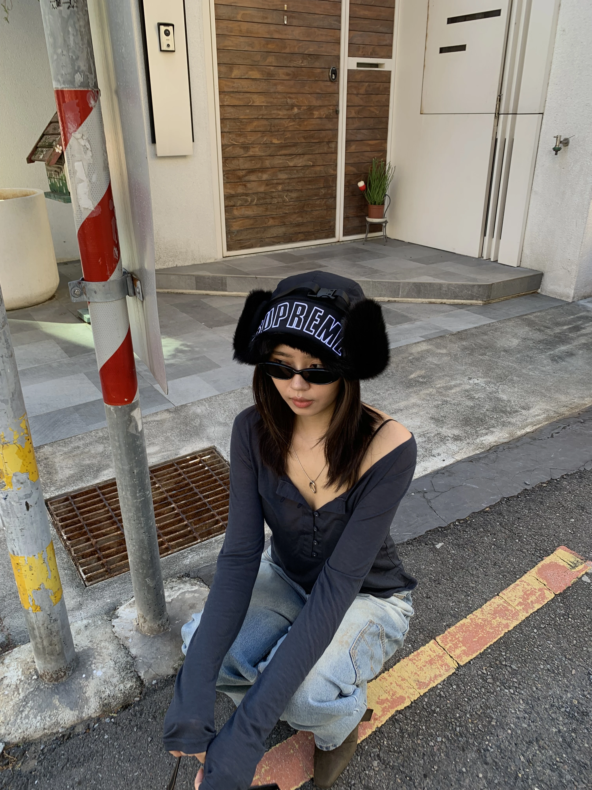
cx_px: 296
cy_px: 395
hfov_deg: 53.1
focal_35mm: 26
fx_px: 593
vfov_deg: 67.3
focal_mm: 4.25
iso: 25
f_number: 1.8
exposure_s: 1/135
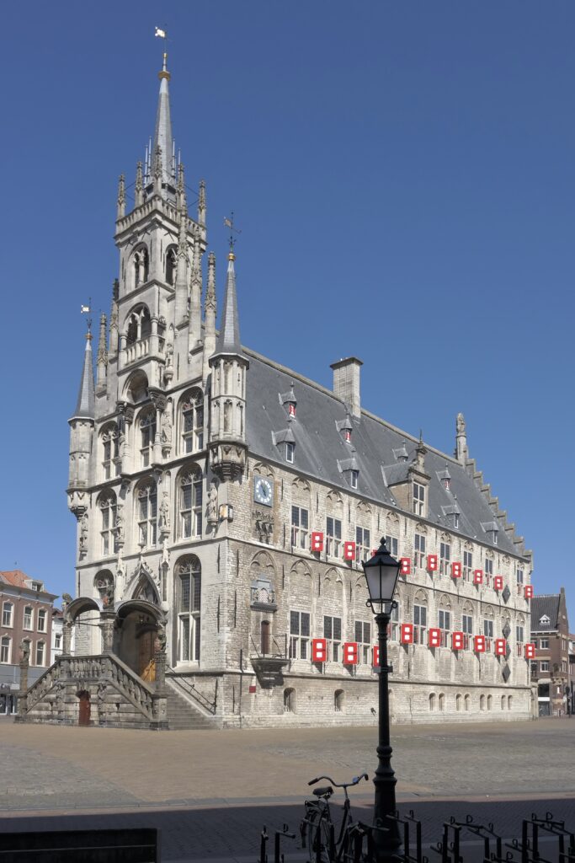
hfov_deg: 53.1
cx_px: 288
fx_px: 575
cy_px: 432
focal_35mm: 24
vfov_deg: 73.7
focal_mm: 16
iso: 100
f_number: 5.6
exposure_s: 1/400
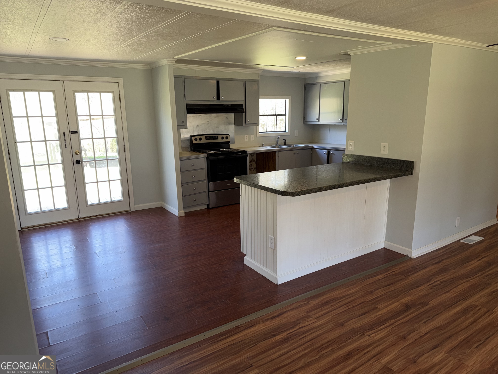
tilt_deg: -13.1
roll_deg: +1.2
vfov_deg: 56.8
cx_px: 249
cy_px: 187
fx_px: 345
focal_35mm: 24
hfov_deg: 71.6
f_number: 1.78
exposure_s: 1/48
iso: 64
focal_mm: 6.76
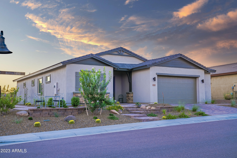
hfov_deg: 47.4
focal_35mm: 41
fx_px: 270
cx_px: 118
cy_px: 79
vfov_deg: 32.6
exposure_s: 1/500
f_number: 8
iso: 200
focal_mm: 41
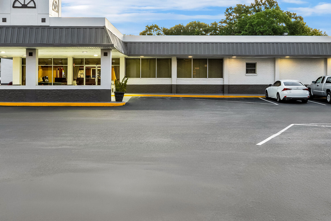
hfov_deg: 58.7
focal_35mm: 32
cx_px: 176
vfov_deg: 39.7
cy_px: 49
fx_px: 294
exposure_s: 1/2.5
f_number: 8
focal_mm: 16
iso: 400
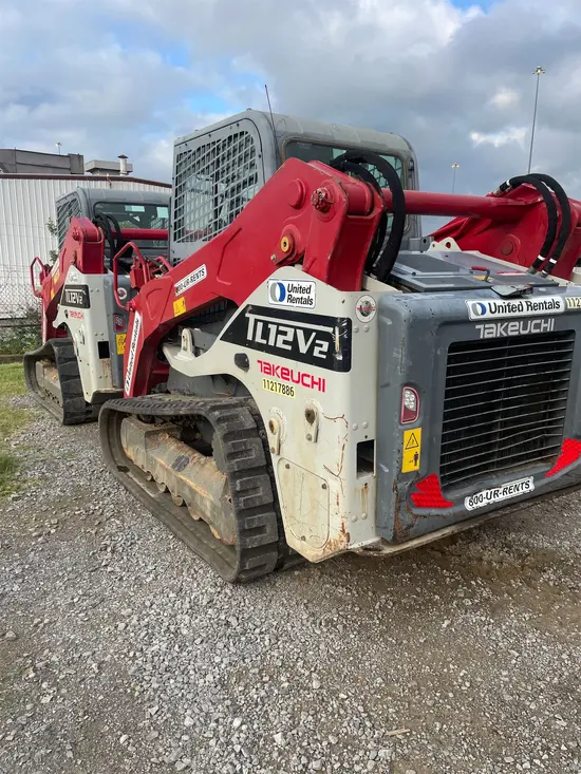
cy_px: 387
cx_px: 290
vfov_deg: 67.3
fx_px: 582
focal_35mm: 26
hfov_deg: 53.1
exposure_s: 1/1350
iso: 32
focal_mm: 4.2
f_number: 1.6
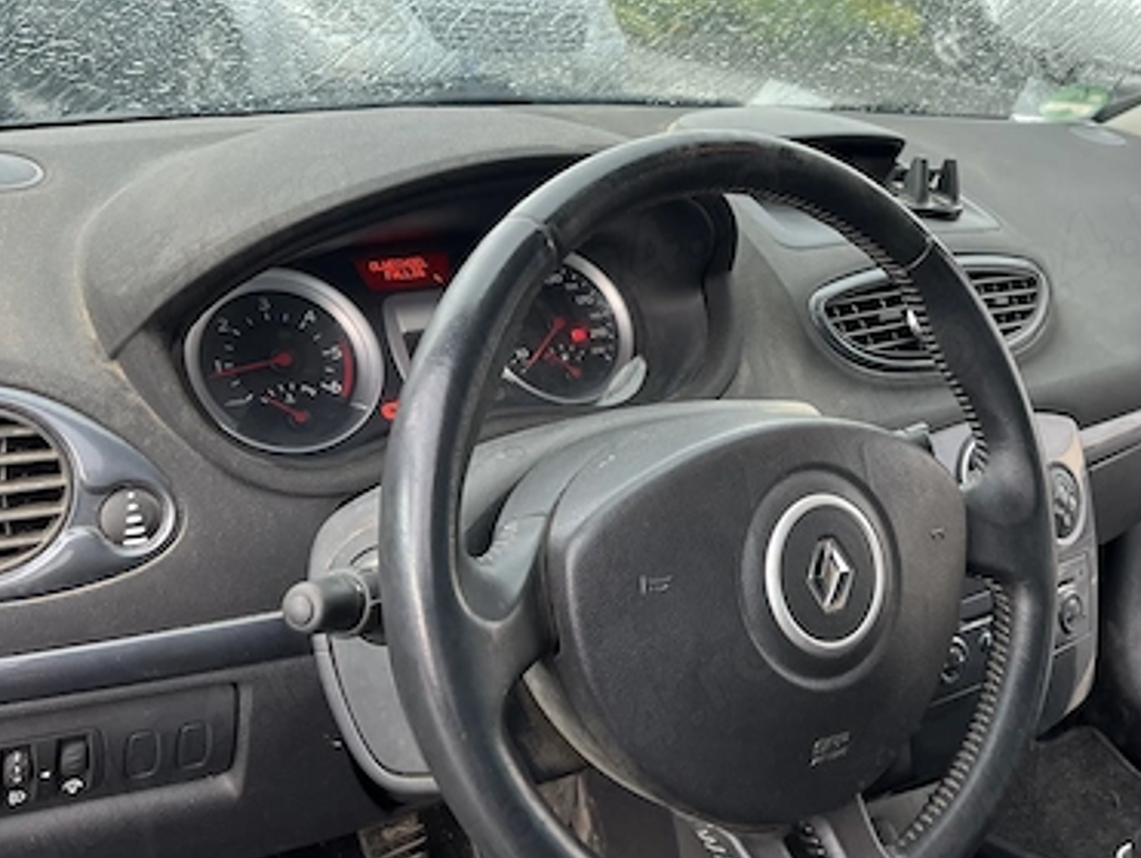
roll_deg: -5.1
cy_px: 335
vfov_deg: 34.3
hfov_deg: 43.8
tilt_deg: -13.3
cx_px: 800
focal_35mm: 42
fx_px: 1386
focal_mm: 5.7
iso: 80
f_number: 1.5
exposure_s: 1/121
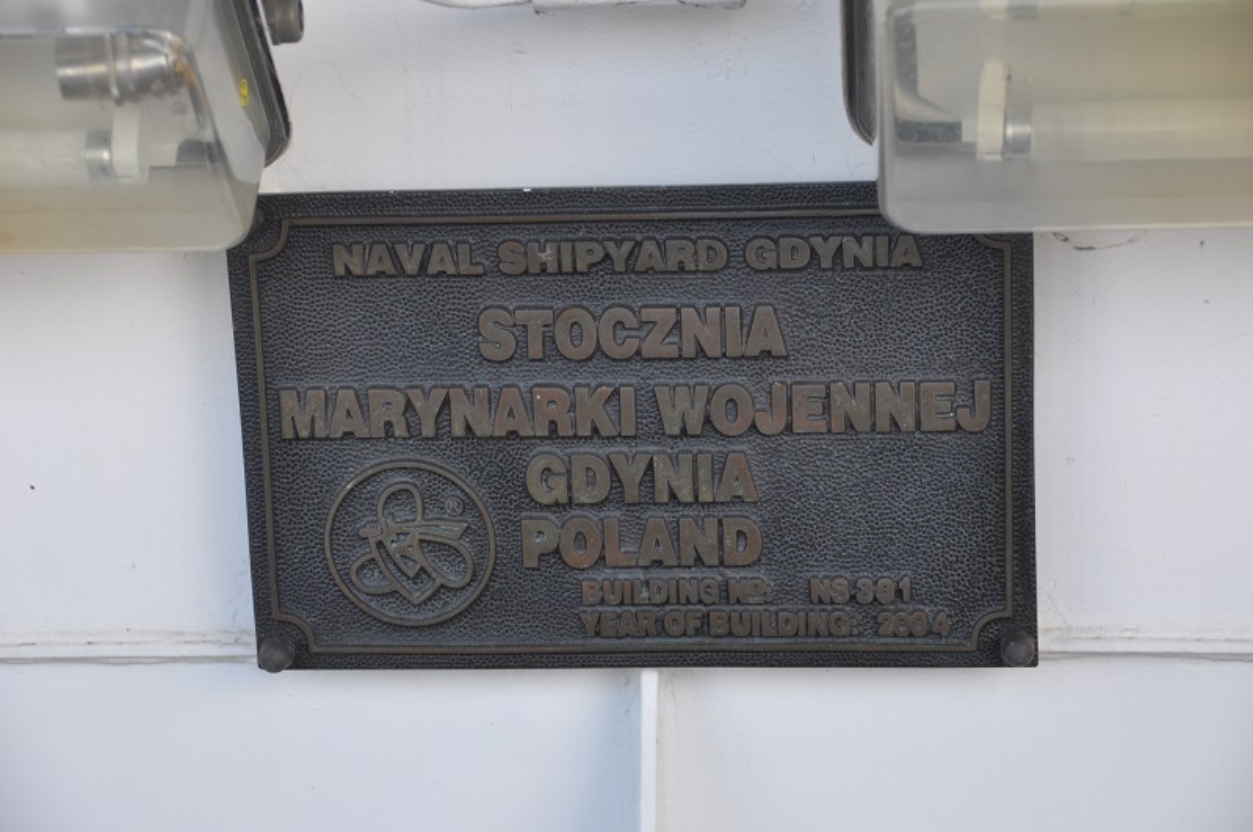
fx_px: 3649
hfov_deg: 19.5
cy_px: 416
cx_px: 626
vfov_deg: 13.0
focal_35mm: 105
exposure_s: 1/125
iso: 250
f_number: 5
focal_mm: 70
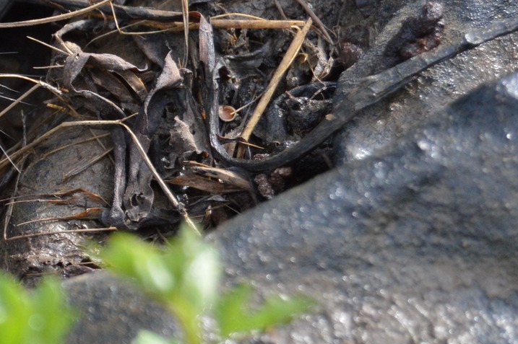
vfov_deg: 5.3
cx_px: -202
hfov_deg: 7.8
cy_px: 136
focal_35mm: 260
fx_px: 3732
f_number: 5.6
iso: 800
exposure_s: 1/800
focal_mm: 55
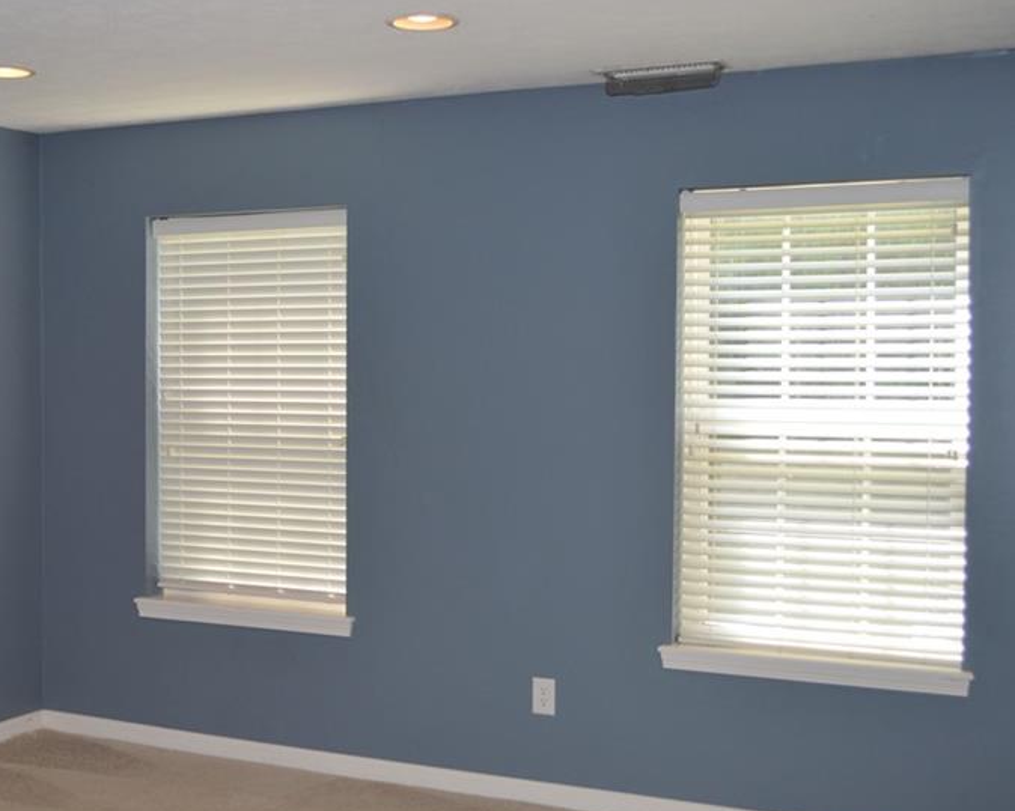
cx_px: 276
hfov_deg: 38.7
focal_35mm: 47
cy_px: 426
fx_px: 1412
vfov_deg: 32.1
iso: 220
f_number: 4
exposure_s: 1/125
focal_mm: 22
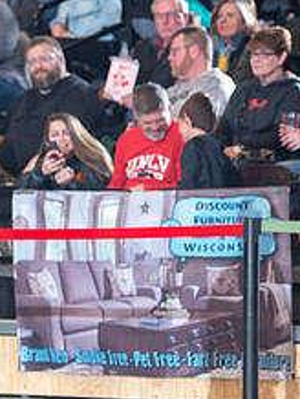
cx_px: -177
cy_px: 248
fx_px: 4417
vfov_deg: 5.2
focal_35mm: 383
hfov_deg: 3.9
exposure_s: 1/160
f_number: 5.6
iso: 640
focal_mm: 150
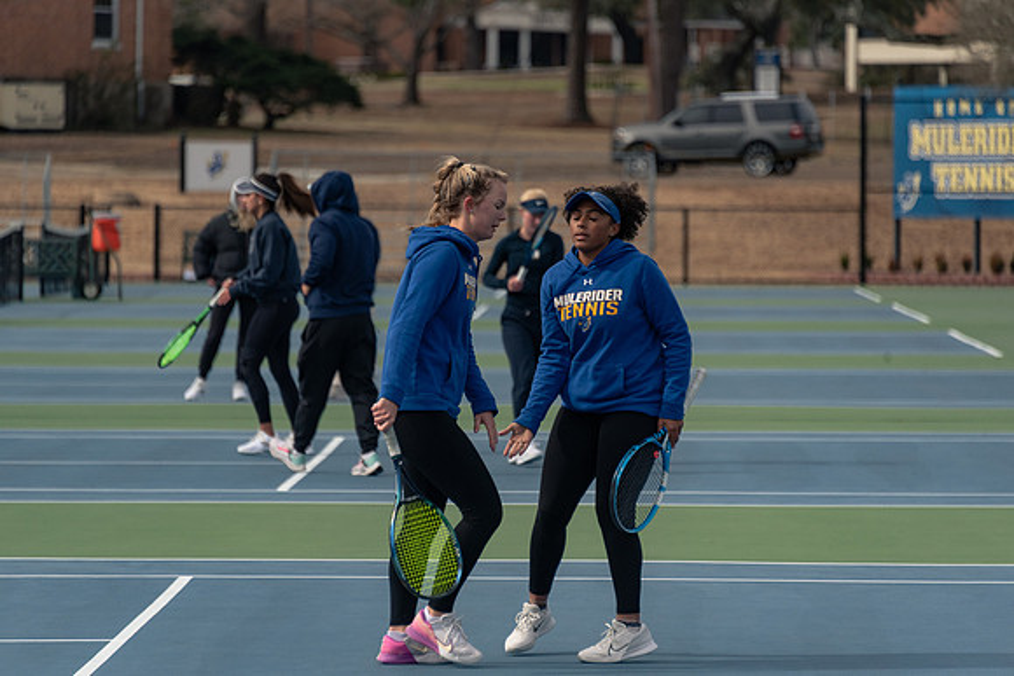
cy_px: 338
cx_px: 507
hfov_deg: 8.2
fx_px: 7043
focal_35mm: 250
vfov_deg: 5.5
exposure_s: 1/4000
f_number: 5.6
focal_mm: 250
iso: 640
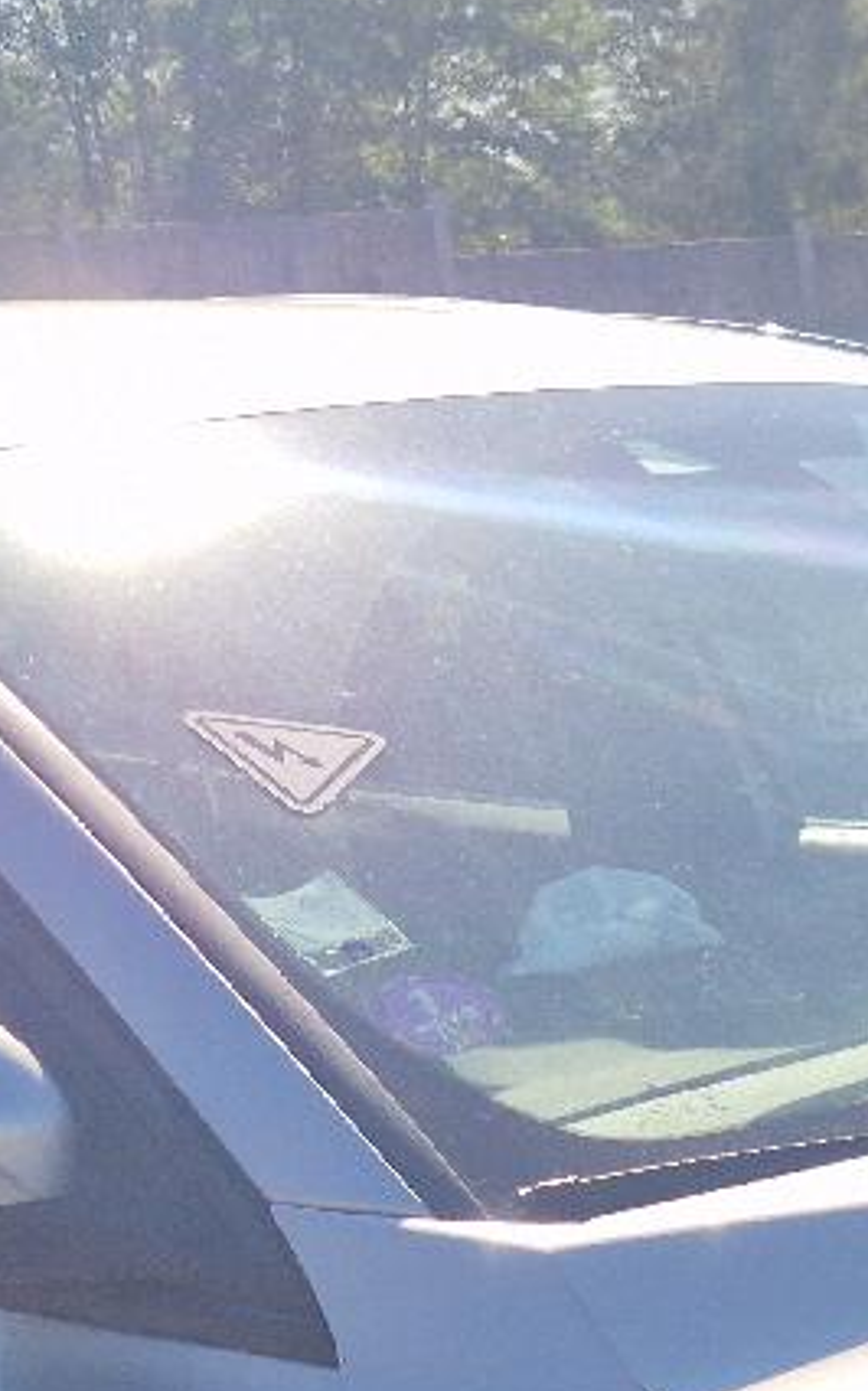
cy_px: 1943
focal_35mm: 103
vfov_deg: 18.4
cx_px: 995
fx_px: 3901
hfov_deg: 12.4
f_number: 1.8
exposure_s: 1/1429
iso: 50
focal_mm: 5.4
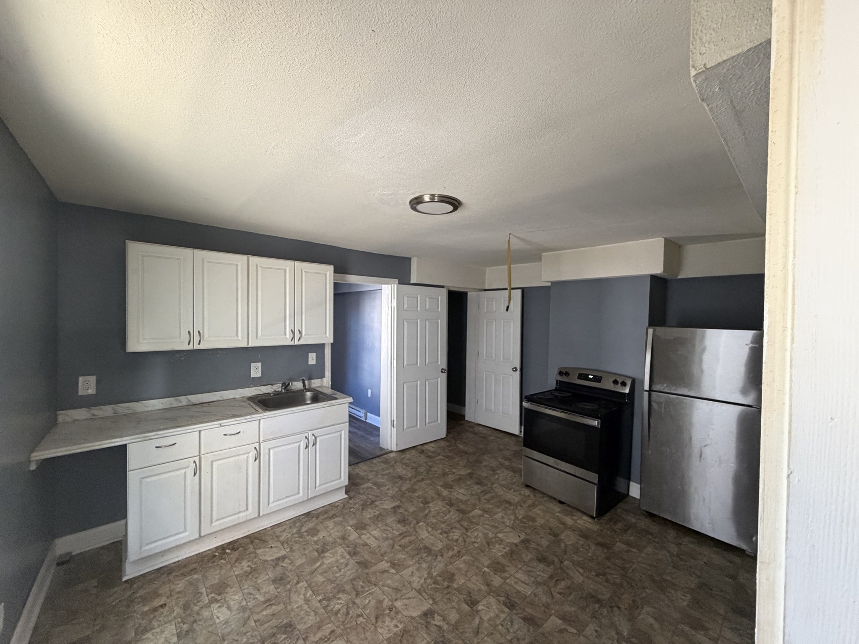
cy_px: 322
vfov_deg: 85.7
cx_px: 430
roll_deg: -2.3
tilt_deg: -1.8
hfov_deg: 102.1
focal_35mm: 14
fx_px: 347
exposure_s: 1/60
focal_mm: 2.22
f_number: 2.2
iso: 320
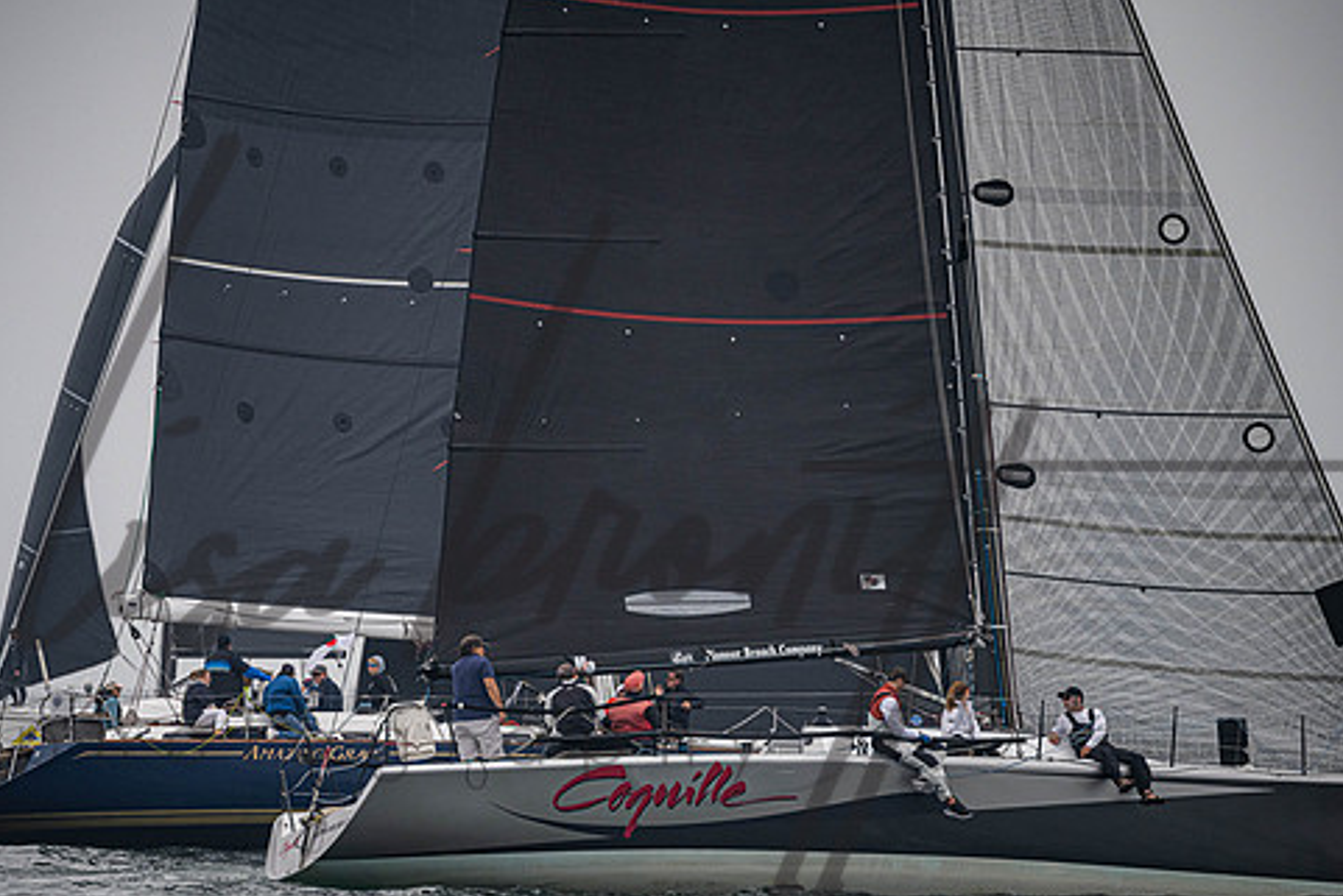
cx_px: 570
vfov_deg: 3.4
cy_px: 577
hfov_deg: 5.1
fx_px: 15187
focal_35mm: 407
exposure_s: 1/5000
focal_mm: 310
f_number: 5.6
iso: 400
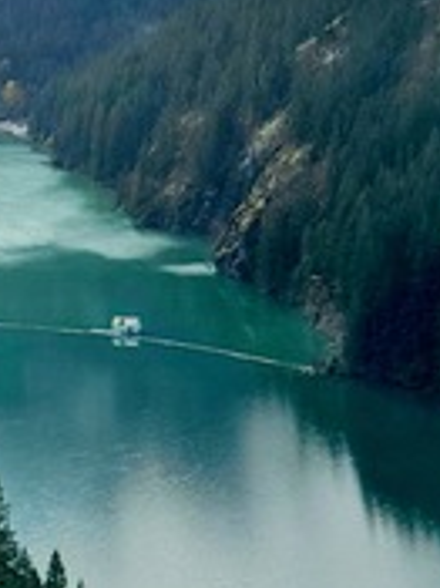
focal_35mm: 143
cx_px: 67
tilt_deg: +2.2
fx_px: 2427
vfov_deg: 13.4
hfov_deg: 10.3
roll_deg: +1.5
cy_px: -161
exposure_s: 1/5848
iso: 64
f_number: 1.78
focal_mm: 6.76
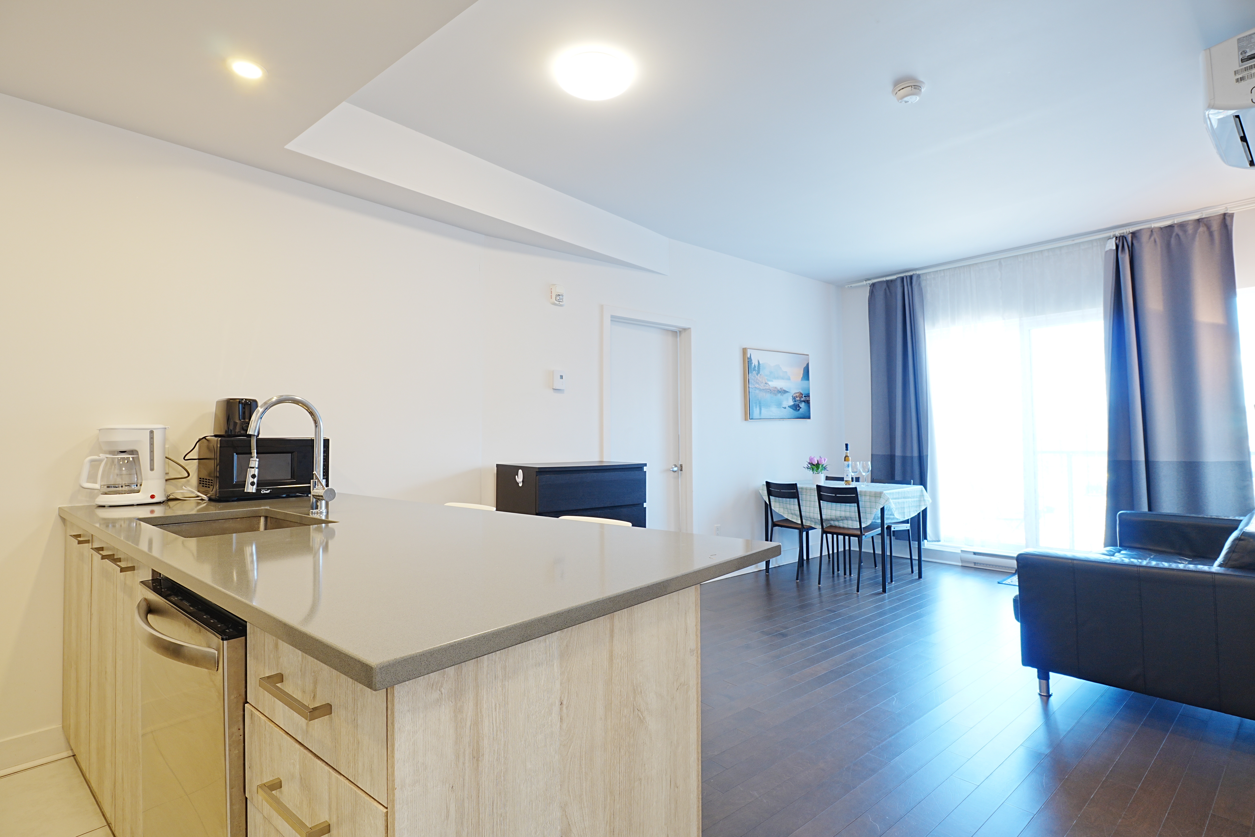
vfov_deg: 72.1
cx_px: 628
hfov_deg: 95.0
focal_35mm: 16
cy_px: 418
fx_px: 575
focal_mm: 11
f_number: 8
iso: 100
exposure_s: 1/3
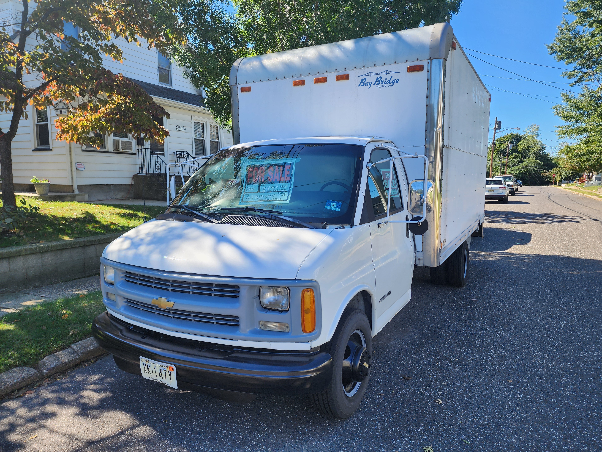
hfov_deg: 71.6
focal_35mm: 24
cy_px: 224
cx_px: 313
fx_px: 417
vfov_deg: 56.8
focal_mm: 6.4
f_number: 1.8
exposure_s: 1/404
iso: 12
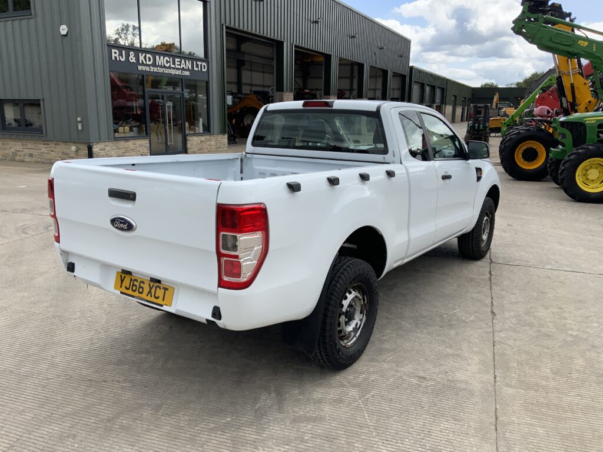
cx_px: 302
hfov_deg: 61.7
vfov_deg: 48.2
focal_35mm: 29
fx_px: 505
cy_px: 226
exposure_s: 1/666
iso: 16
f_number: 1.8
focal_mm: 3
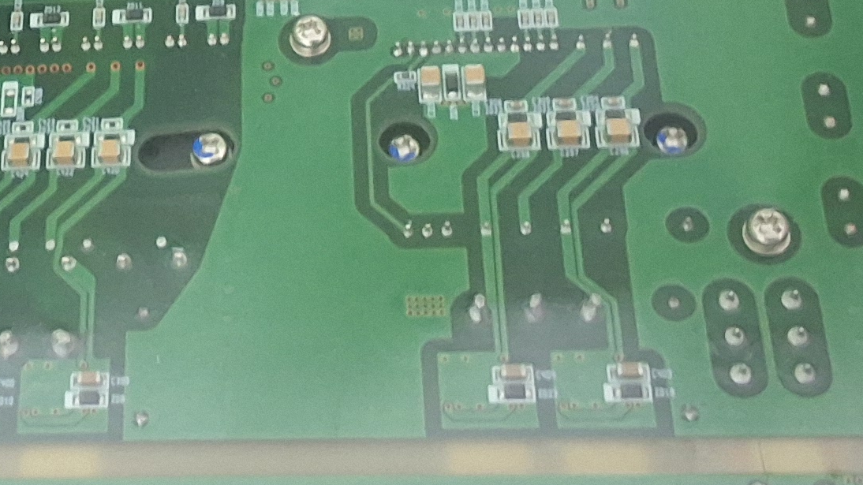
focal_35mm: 91
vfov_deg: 13.1
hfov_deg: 22.8
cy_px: 24
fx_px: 2082
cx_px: 65
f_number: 1.9
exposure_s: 1/20
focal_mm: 2.91
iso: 320
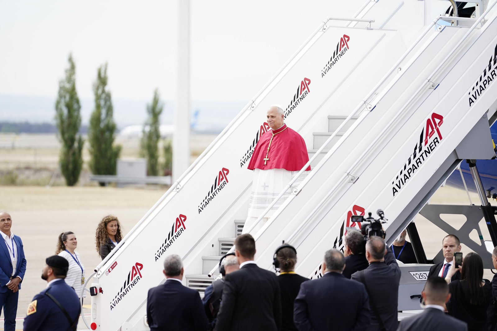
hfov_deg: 7.4
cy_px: 166
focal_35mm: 280
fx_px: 3865
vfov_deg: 4.9
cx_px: 248
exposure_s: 1/800
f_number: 4
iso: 200
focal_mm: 280
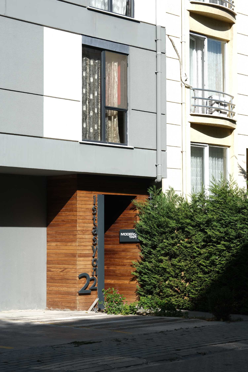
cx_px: 124
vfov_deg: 24.5
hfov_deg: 16.5
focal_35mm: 83
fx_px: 858
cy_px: 186
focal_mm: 55
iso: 100
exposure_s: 1/160
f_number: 9
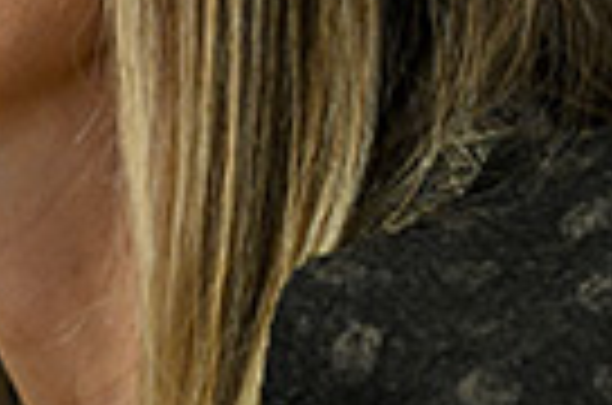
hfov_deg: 2.8
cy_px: 22
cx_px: -472
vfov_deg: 1.9
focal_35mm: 725
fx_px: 12296
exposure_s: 1/200
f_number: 2.8
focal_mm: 115
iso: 1600
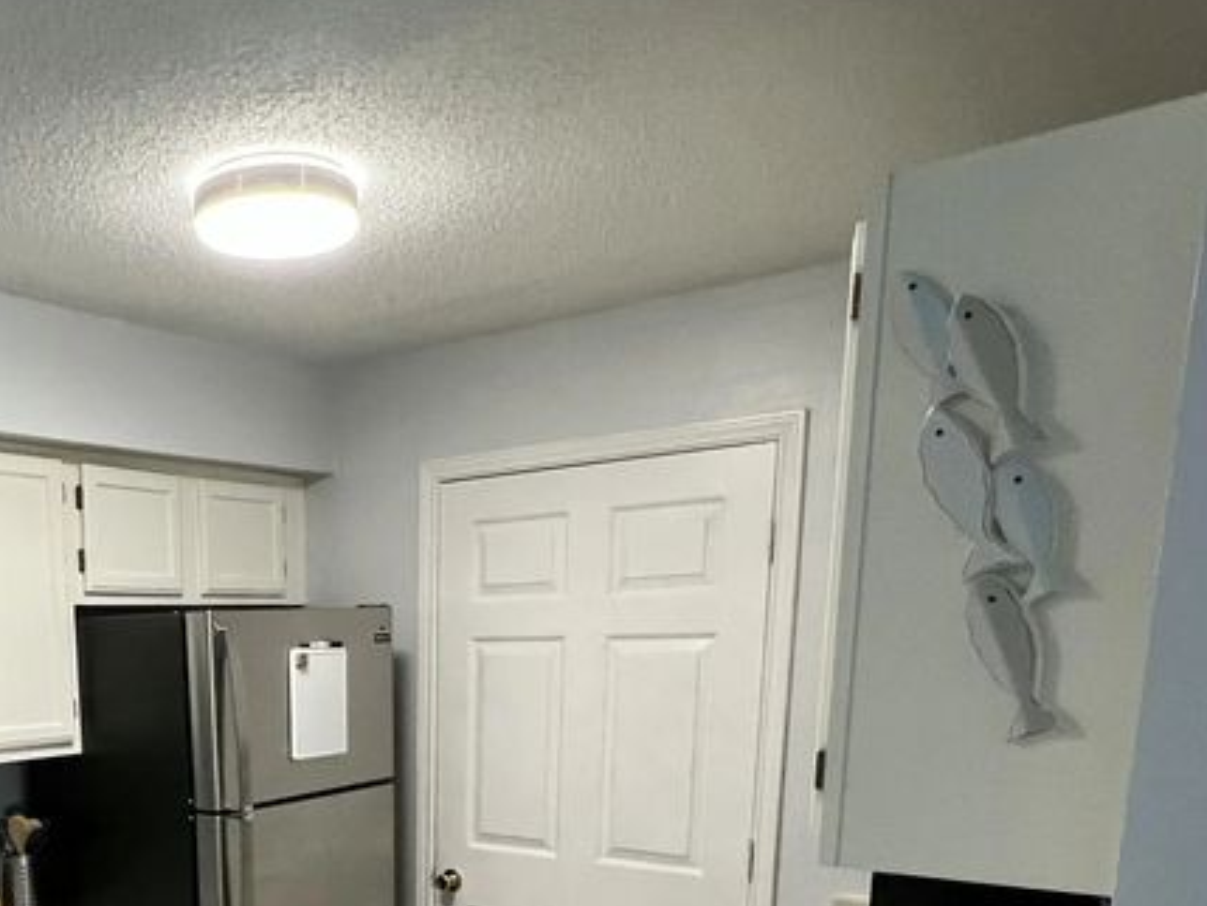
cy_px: 861
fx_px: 1081
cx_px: 264
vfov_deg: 40.9
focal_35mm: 31
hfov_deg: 54.8
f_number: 1.8
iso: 320
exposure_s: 1/60
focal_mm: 1.57
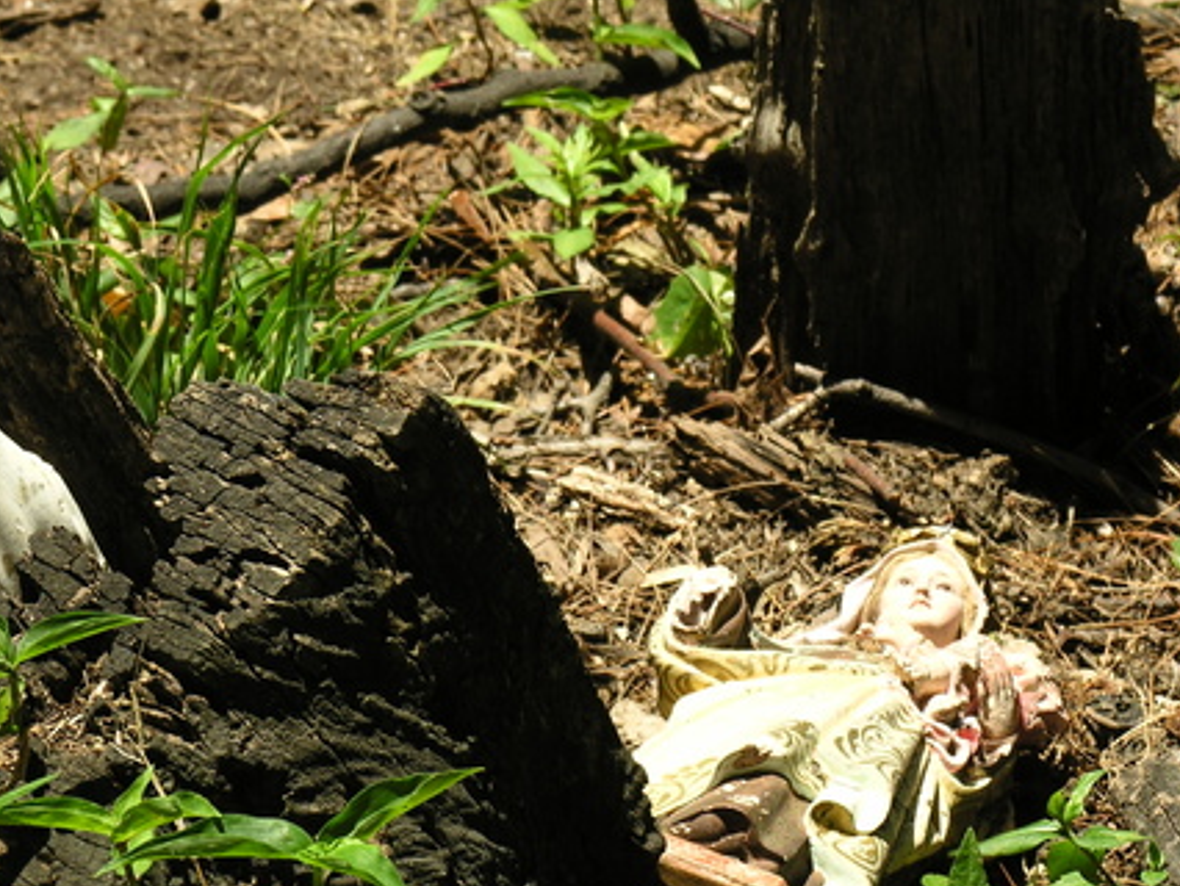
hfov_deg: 7.5
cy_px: 507
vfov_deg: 5.7
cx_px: 175
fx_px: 8936
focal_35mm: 262
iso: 50
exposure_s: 1/123
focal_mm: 35.9
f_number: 6
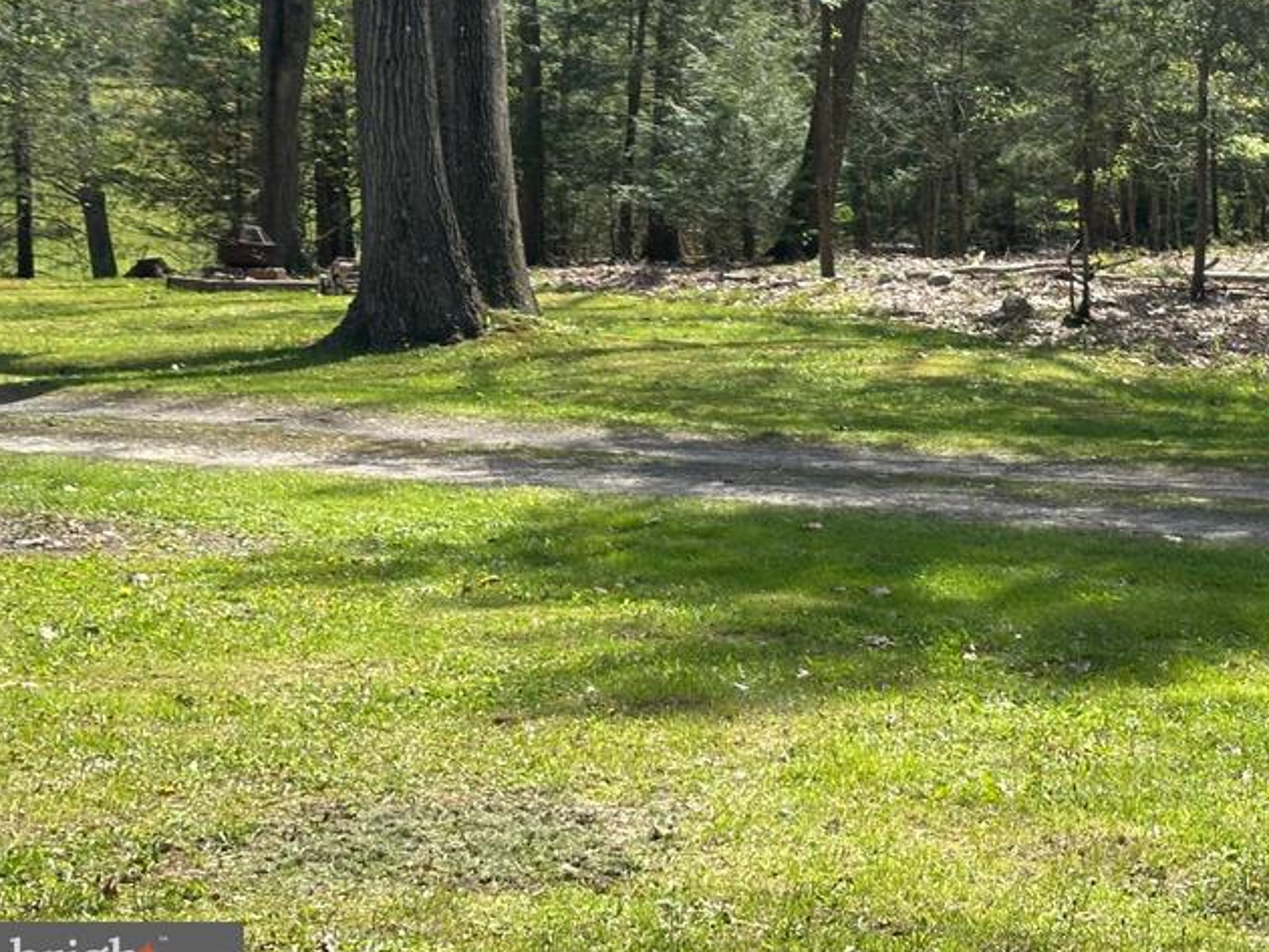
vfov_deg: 18.8
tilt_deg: -1.1
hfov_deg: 24.6
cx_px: 1023
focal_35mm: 78
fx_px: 2861
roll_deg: -1.5
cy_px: 231
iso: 64
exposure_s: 1/1272
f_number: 1.78
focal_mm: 6.86
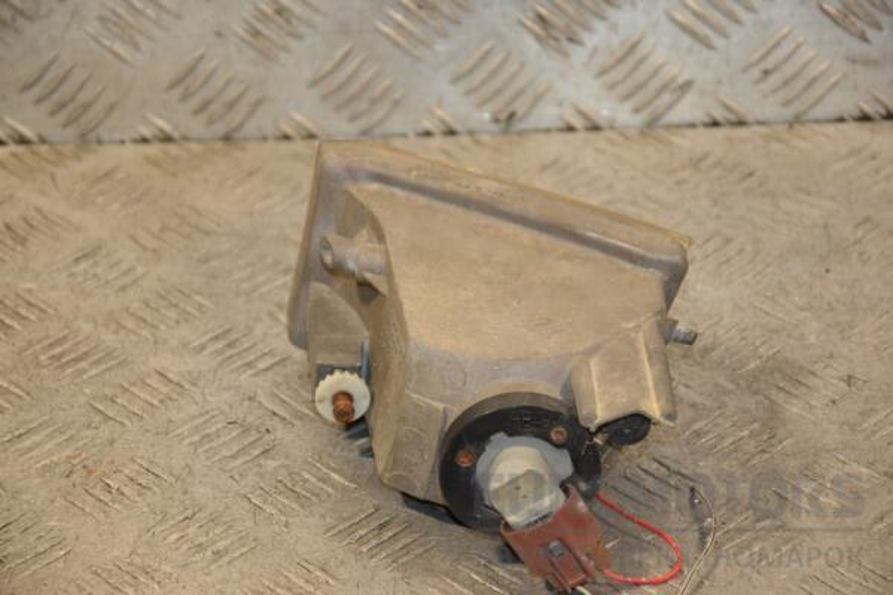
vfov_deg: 10.2
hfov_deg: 15.2
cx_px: 446
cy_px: 298
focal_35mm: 135
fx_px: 3348
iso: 800
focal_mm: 90
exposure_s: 1/125
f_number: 5.6
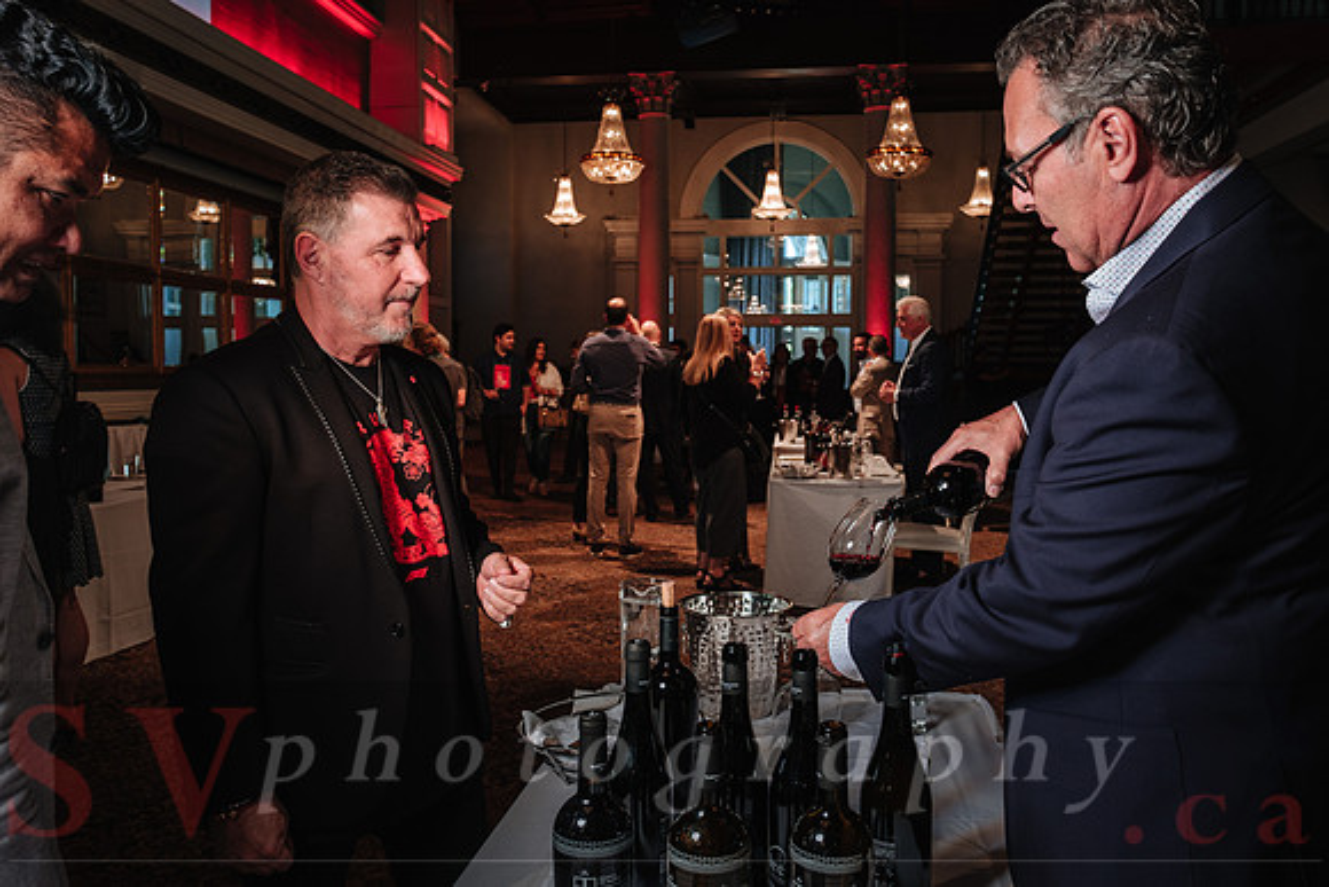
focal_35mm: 28
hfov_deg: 65.4
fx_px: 1035
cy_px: 442
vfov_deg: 46.4
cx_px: 694
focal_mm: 17.4
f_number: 4
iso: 800
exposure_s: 1/60
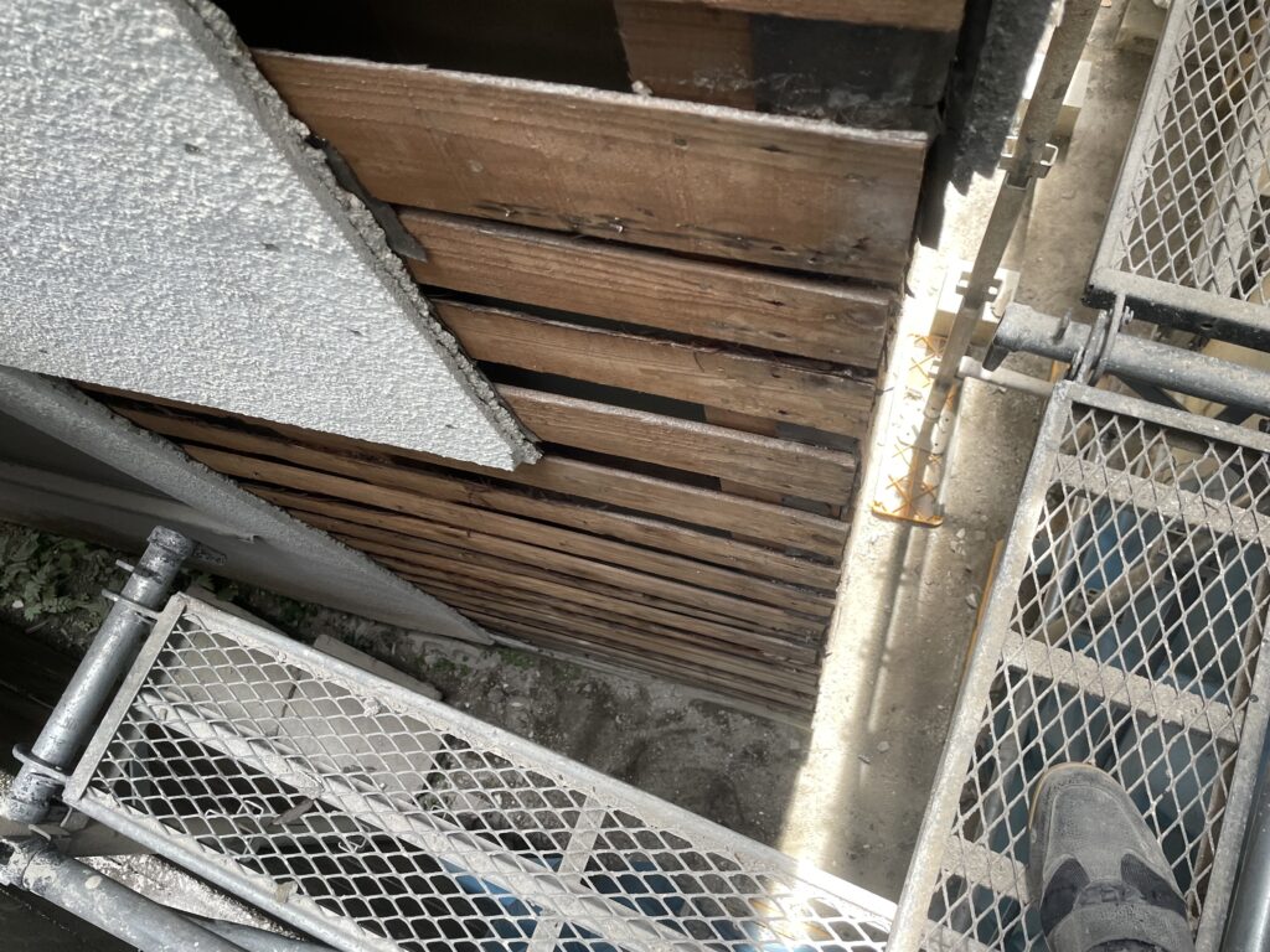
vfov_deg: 53.1
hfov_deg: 67.3
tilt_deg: -69.3
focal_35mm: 26
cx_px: 635
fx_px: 954
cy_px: 476
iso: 125
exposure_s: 1/121
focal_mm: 4.2
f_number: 1.6
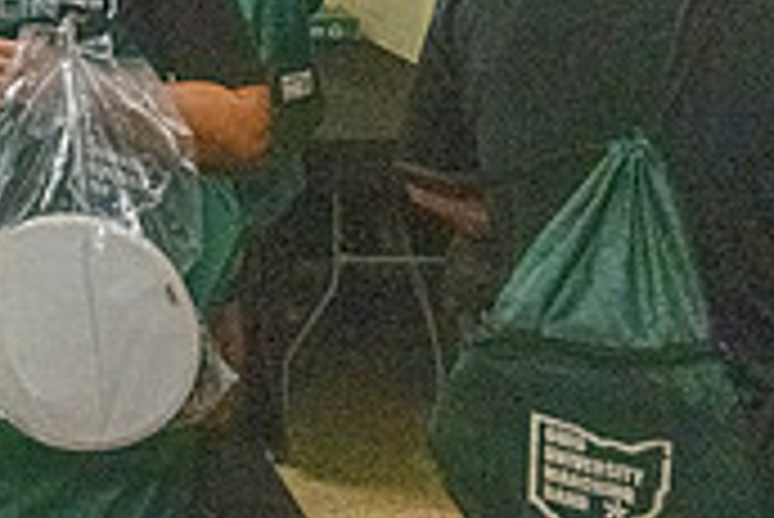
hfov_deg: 23.1
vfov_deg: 15.8
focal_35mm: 81
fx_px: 1743
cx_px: -130
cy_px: -196
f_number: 4
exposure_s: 1/3200
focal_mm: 24
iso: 32254
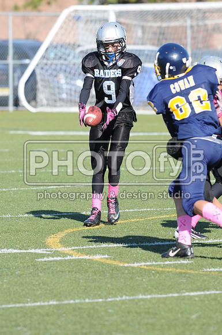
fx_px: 4175
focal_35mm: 450
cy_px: 168
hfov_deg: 3.0
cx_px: 111
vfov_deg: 4.6
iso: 200
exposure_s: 1/500
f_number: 6.3
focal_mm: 300
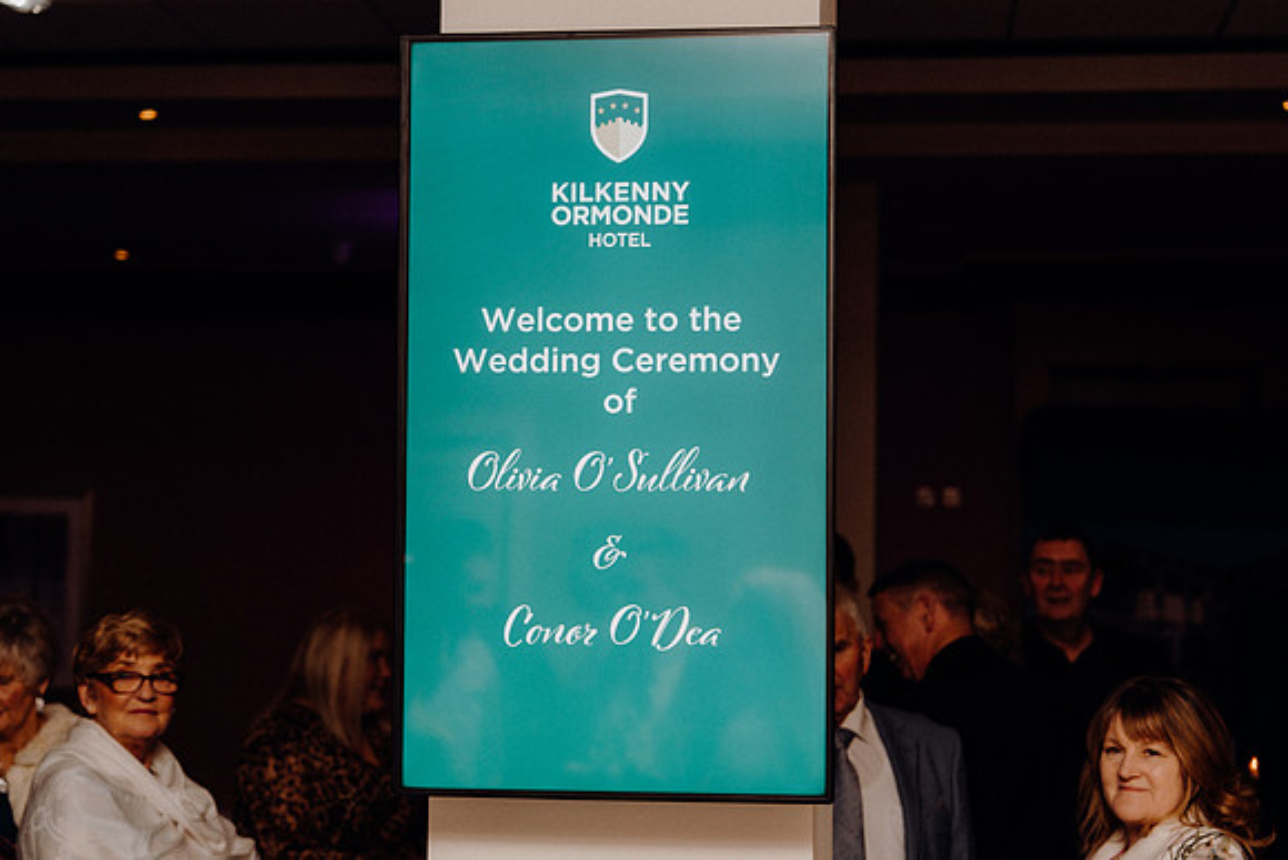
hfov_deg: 28.8
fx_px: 2505
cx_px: 644
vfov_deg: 19.5
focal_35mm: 70
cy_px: 430
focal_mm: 70
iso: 640
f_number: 3.5
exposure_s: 1/160
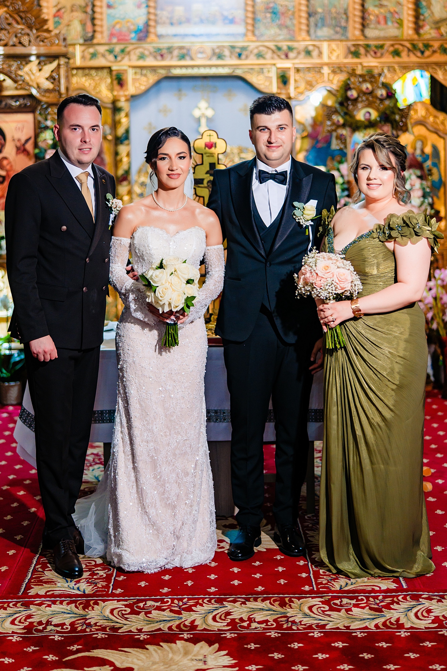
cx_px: 224
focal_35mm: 50
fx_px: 931
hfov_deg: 27.0
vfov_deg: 39.6
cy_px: 336
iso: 500
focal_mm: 50
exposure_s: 1/250
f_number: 1.4
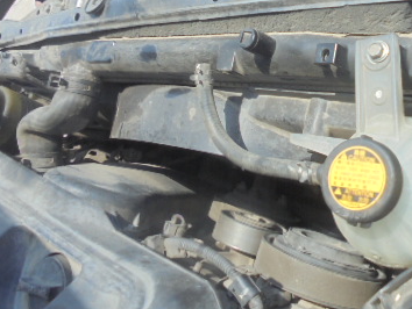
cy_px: 50
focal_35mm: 47
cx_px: 297
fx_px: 560
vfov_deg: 30.0
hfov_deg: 39.6
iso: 100
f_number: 3.5
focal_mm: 4.6
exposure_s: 1/400
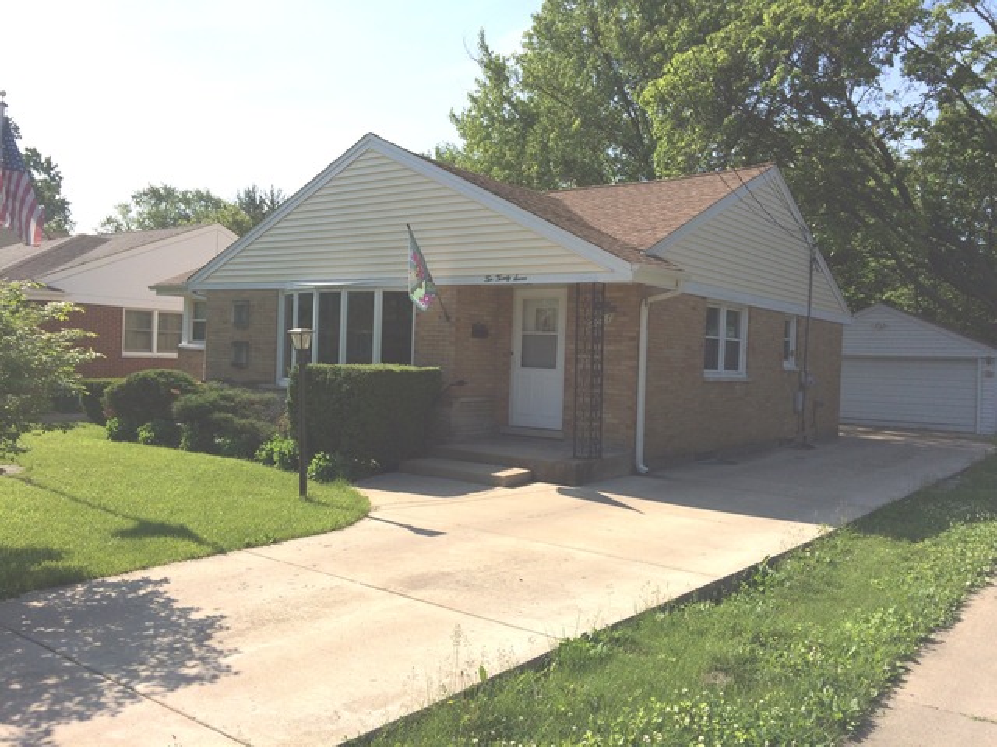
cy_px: 374
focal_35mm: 29
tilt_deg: -1.0
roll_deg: -1.7
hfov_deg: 61.7
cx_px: 498
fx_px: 835
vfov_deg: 48.2
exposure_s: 1/2933
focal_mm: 4.15
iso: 32
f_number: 2.2
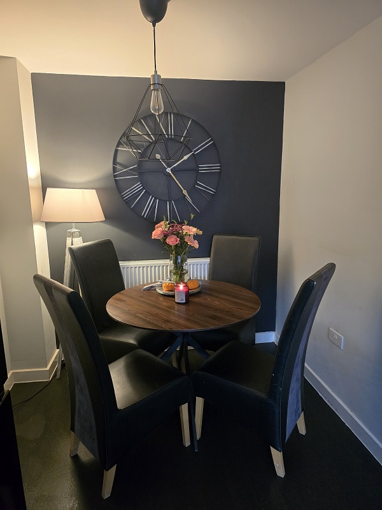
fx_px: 338
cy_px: 255
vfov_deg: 73.9
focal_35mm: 23
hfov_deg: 58.9
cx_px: 191
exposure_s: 1/100
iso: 1000
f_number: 1.7
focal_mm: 6.3
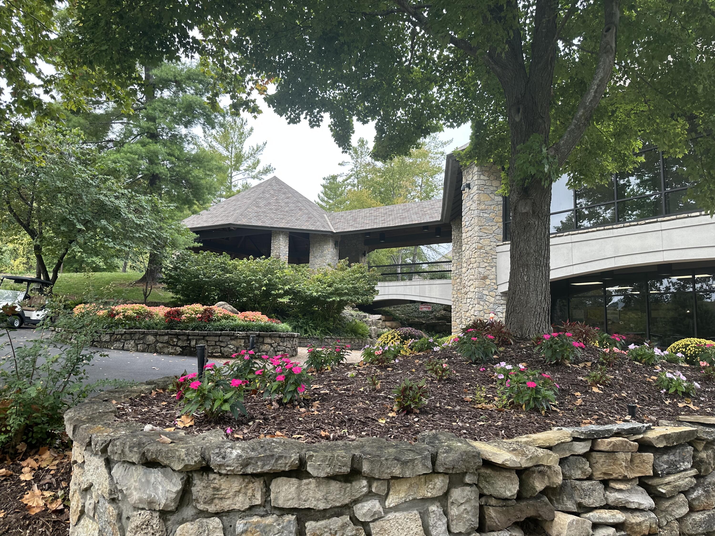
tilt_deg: +7.7
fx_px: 496
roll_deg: -1.4
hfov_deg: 71.6
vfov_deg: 56.8
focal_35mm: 24
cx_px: 358
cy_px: 268
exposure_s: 1/178
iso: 80
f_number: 1.78
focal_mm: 6.86
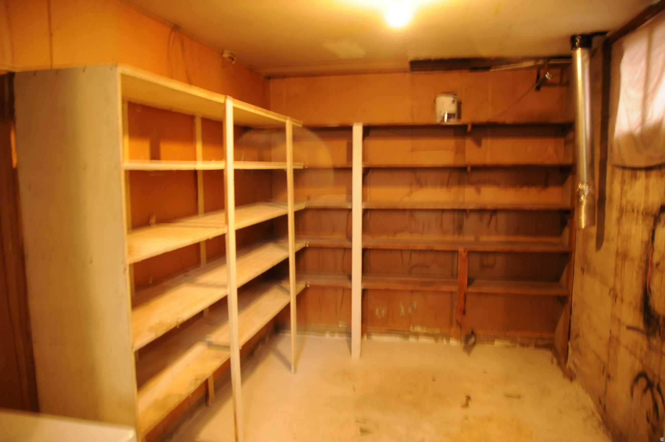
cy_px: 221
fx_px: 498
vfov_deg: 47.8
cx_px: 332
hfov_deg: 67.4
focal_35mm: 27
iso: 800
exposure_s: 1/10
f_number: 3.5
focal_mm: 18
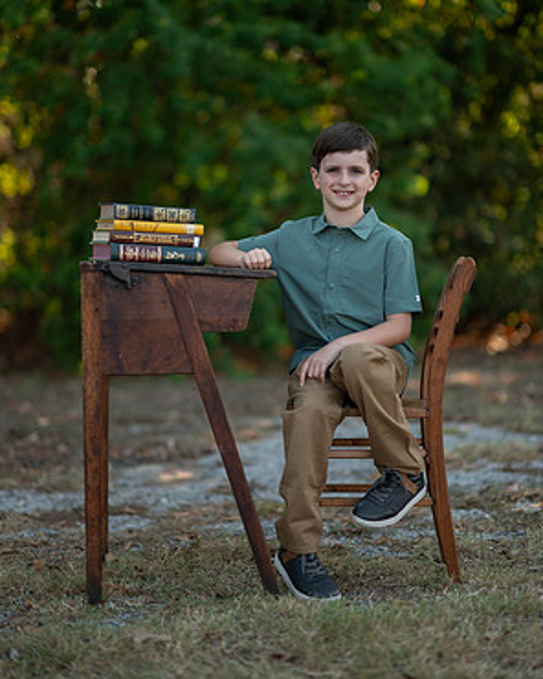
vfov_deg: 19.8
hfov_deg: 15.9
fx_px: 1949
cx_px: 272
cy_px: 295
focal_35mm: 97
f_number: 1.4
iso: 200
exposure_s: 1/2500
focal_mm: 85
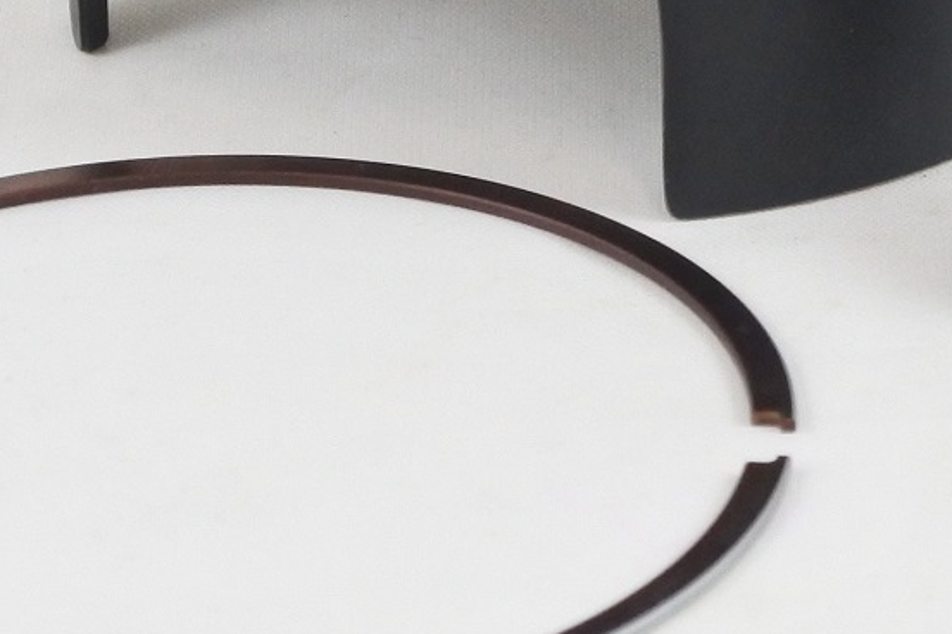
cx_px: 592
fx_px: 5394
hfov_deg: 10.1
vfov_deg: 6.7
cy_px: -237
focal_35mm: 204
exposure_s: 1/125
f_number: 4.8
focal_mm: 20.6
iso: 720
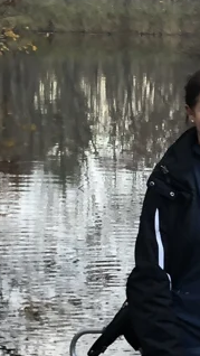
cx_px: 222
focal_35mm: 138
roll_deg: -1.4
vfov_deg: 15.5
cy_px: 122
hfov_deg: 8.7
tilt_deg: -5.1
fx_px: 1300
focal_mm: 3.99
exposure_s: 1/120
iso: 50
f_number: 1.8
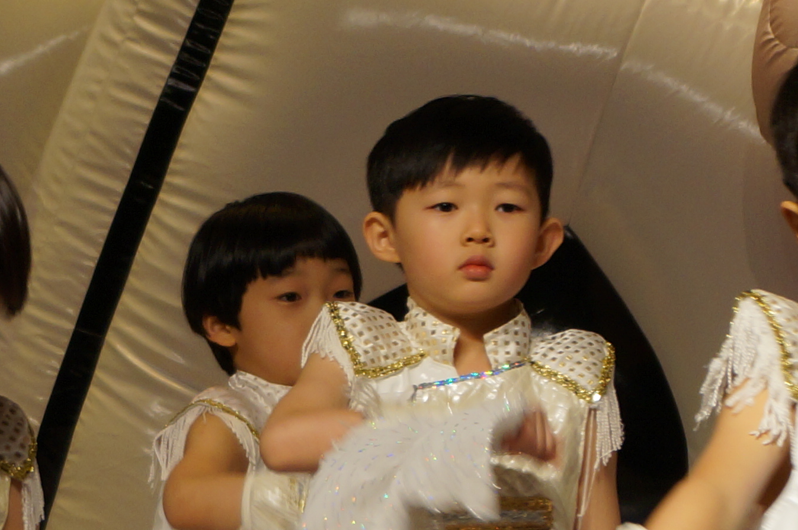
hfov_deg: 6.8
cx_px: -380
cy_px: 839
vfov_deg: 4.5
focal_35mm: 301
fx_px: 6661
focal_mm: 55
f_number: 5.6
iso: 320
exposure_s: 1/100
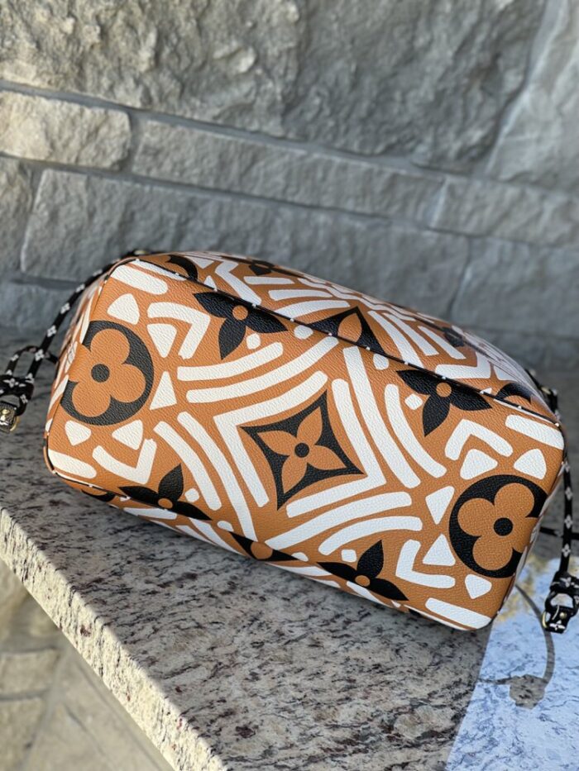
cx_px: 290
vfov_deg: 30.3
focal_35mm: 64
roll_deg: -19.7
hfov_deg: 22.9
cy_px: 386
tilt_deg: -17.9
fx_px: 1427
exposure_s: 1/121
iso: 20
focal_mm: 7.5
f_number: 2.2
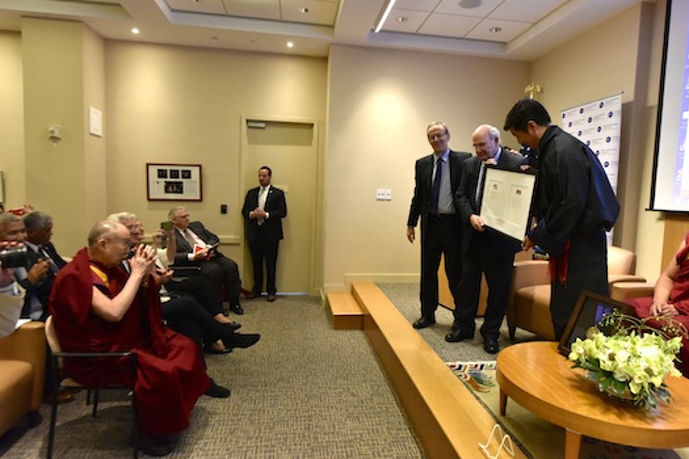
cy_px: 224
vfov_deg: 57.2
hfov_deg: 78.6
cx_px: 357
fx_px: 421
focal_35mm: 22
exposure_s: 1/200
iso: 3200
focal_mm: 21
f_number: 4
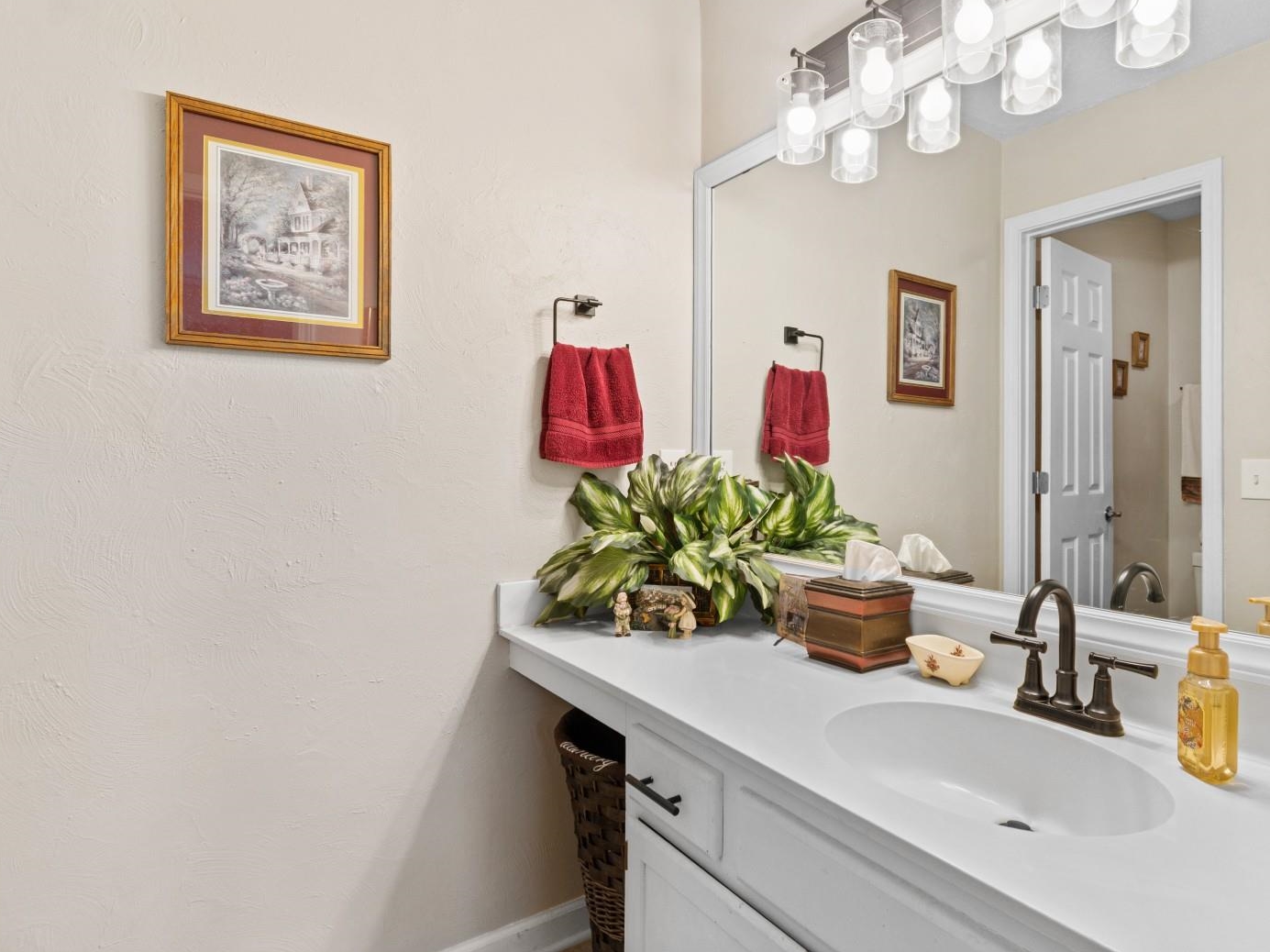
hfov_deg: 87.3
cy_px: 458
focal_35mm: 18
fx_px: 660
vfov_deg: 71.5
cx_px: 715
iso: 100
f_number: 4.8
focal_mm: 11
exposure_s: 1/8
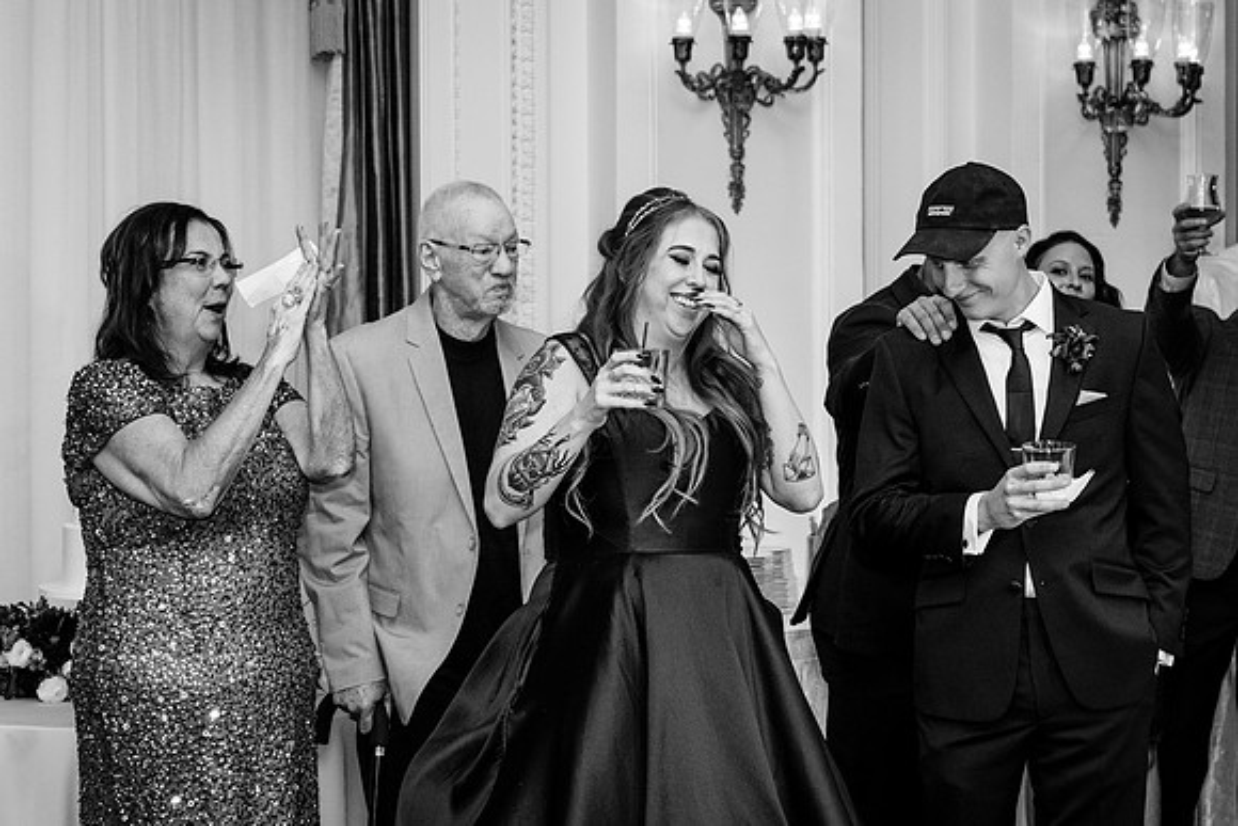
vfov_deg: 17.4
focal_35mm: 78
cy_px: 387
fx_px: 2692
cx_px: 642
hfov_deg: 25.9
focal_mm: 70
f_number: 5
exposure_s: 1/200
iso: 2000
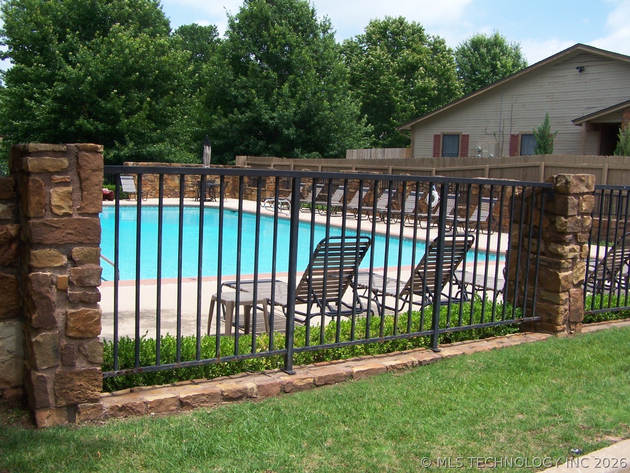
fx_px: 692
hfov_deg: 49.0
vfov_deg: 37.7
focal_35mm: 38
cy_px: 236
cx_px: 315
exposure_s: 1/640
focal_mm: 6.3
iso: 80
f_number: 4
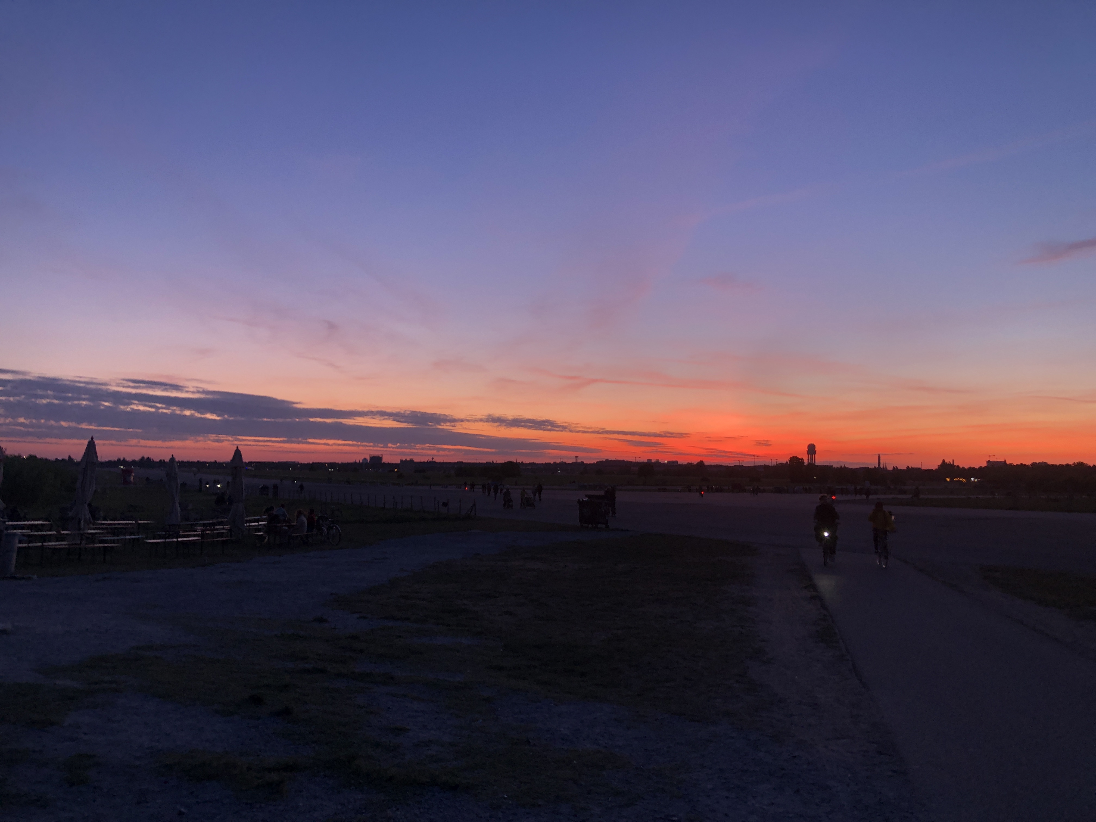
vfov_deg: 49.7
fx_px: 887
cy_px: 411
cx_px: 548
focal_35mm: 28
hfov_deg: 63.4
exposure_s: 1/60
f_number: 1.8
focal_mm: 3.99
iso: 125
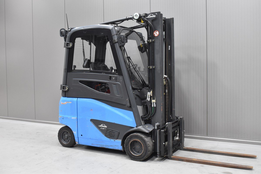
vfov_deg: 35.5
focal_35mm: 38
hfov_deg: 51.3
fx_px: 272
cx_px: 130
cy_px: 87
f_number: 5.6
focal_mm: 25
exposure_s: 1/25
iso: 1600
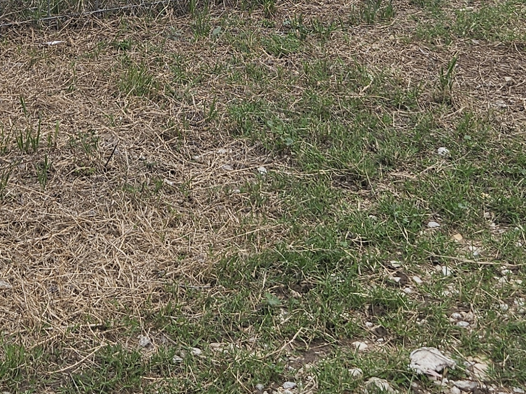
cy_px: -141
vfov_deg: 16.5
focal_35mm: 84
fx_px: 1276
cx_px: 237
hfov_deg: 23.3
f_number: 1.8
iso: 25
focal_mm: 5.4
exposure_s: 1/2222
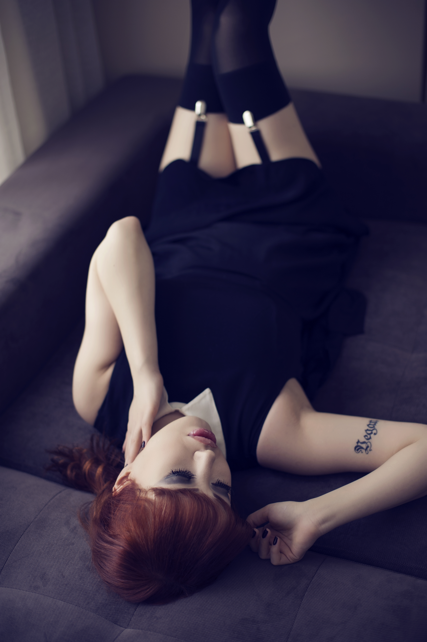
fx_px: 891
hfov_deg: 27.0
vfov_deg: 39.6
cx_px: 214
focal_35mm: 50
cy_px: 321
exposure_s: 1/125
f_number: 2
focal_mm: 50
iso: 200
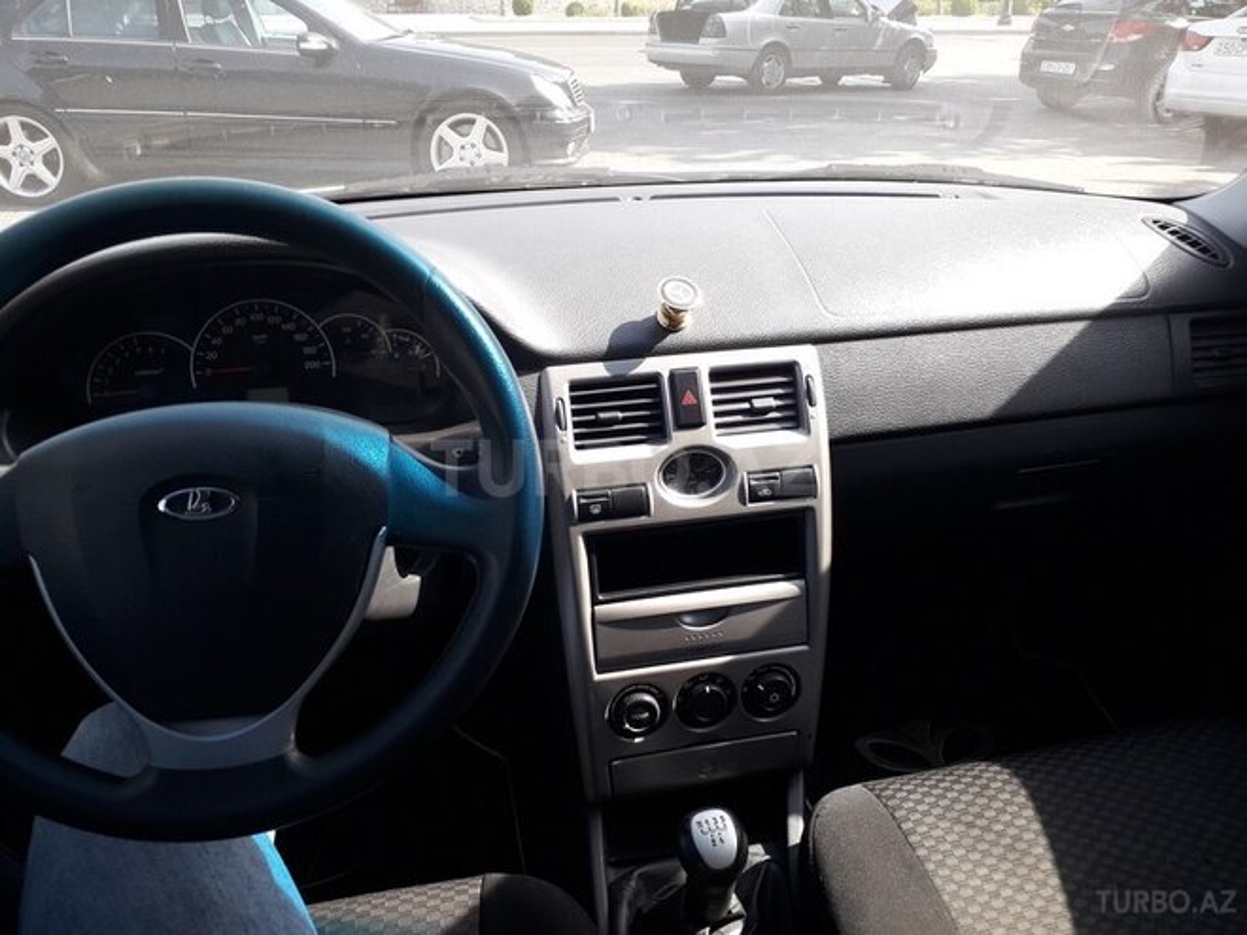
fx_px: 973
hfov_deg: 65.3
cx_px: 624
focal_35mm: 27
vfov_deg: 51.4
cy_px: 468
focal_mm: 3.6
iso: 40
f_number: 1.9
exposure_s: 1/215
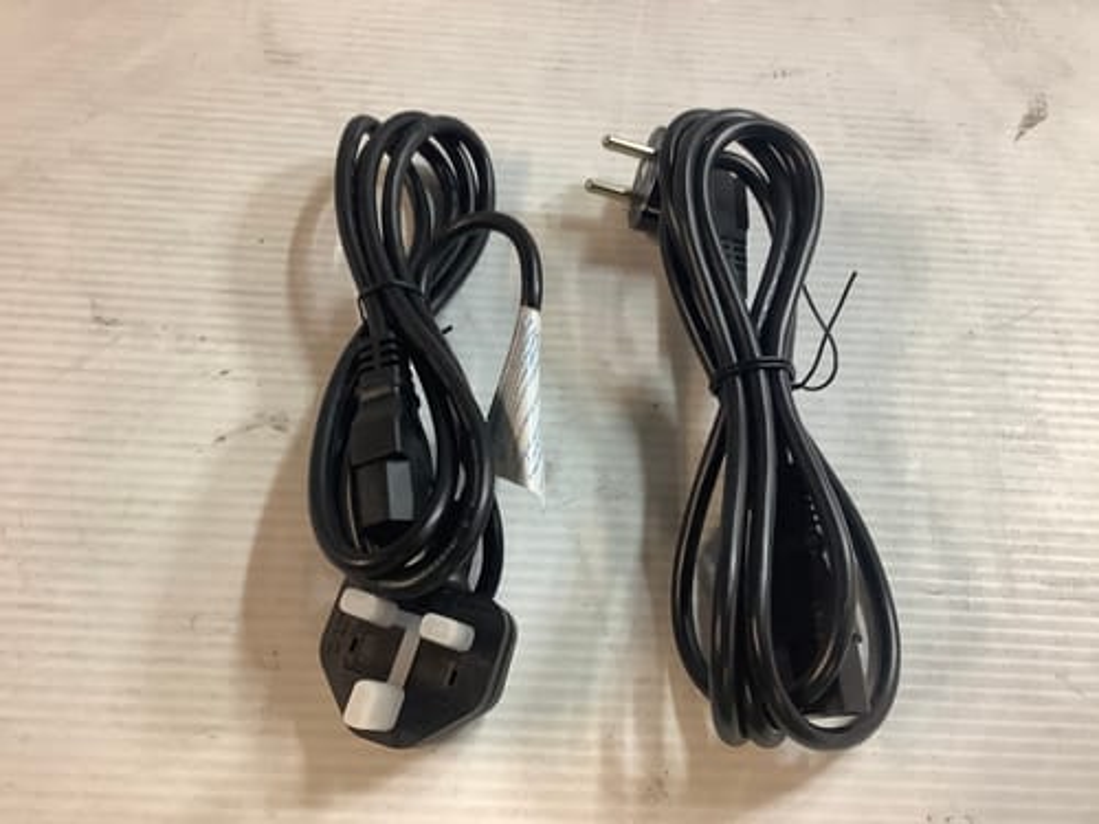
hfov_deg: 58.4
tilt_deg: -62.6
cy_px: 412
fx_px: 984
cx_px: 550
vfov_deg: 45.4
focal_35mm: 31
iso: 160
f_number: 2.4
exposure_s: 1/50
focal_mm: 3.3
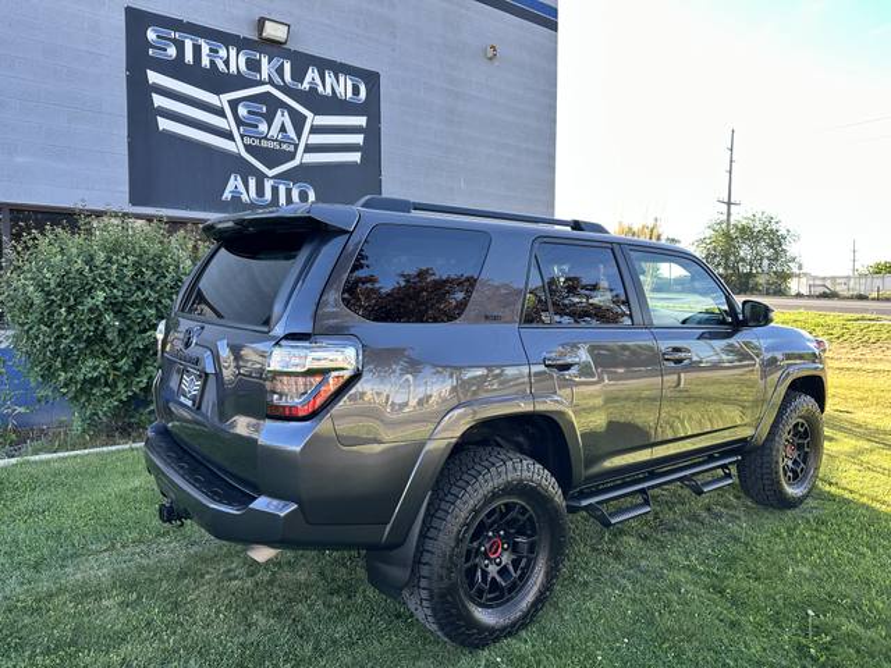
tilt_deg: -1.1
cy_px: 334
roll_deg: +1.0
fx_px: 618
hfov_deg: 71.6
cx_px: 446
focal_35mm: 24
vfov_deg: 56.8
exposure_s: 1/237
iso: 80
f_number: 1.78
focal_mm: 6.86
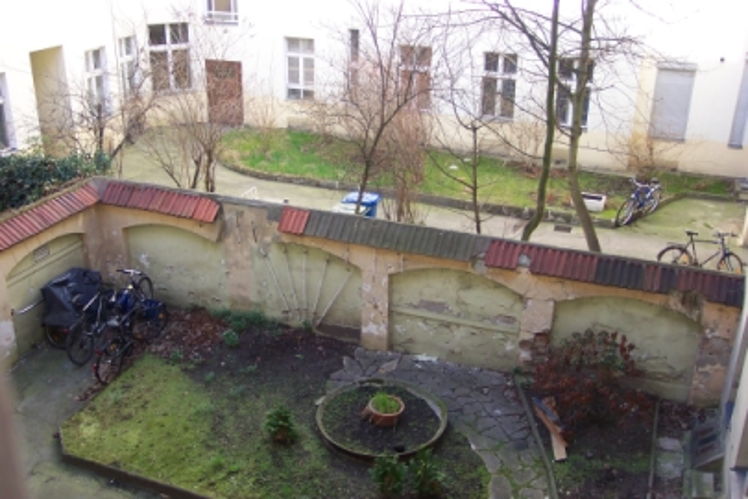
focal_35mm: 38
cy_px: 250
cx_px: 374
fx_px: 789
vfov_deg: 35.1
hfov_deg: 50.7
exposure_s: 1/180
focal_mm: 8
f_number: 2.8
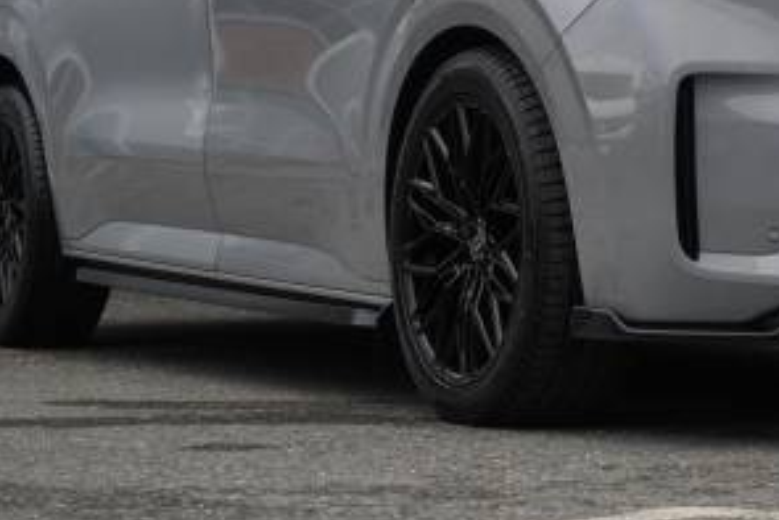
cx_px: 731
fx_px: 3096
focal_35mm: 143
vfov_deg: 9.5
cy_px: 0
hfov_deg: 14.2
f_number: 5.6
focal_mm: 44
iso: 640
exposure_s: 1/200
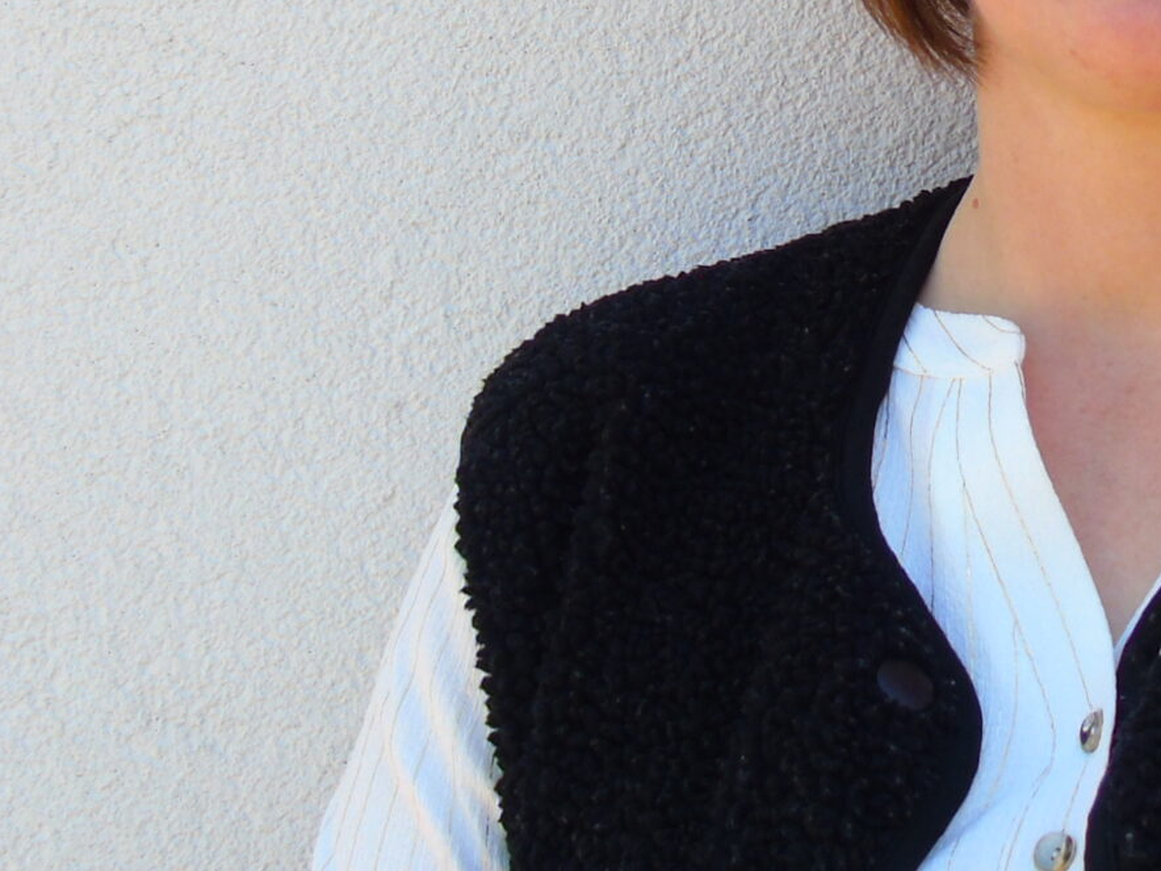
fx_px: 2817
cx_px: 1082
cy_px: -1
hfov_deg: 22.6
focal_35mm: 84
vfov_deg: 17.2
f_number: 3.6
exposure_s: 1/160
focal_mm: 5.2
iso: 80
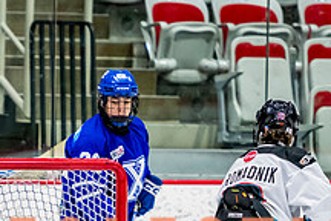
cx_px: 17
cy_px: 262
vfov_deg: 2.0
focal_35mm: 671
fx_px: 6169
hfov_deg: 3.1
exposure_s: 1/800
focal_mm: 175
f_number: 3.2
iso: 1600
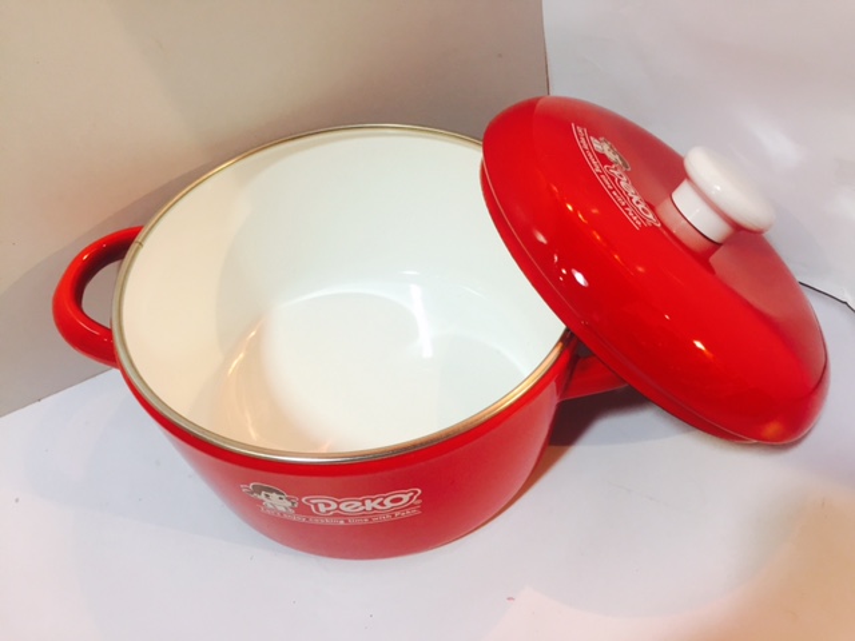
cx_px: 428
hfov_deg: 61.7
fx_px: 716
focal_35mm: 29
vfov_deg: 48.2
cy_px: 320
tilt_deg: -45.4
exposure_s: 1/33
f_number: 2.2
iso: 80
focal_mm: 4.15
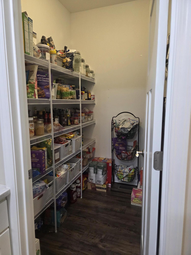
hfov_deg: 58.9
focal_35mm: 23
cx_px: 96
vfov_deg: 73.9
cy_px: 128
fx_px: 169
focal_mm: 6.3
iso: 640
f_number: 1.7
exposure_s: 1/120
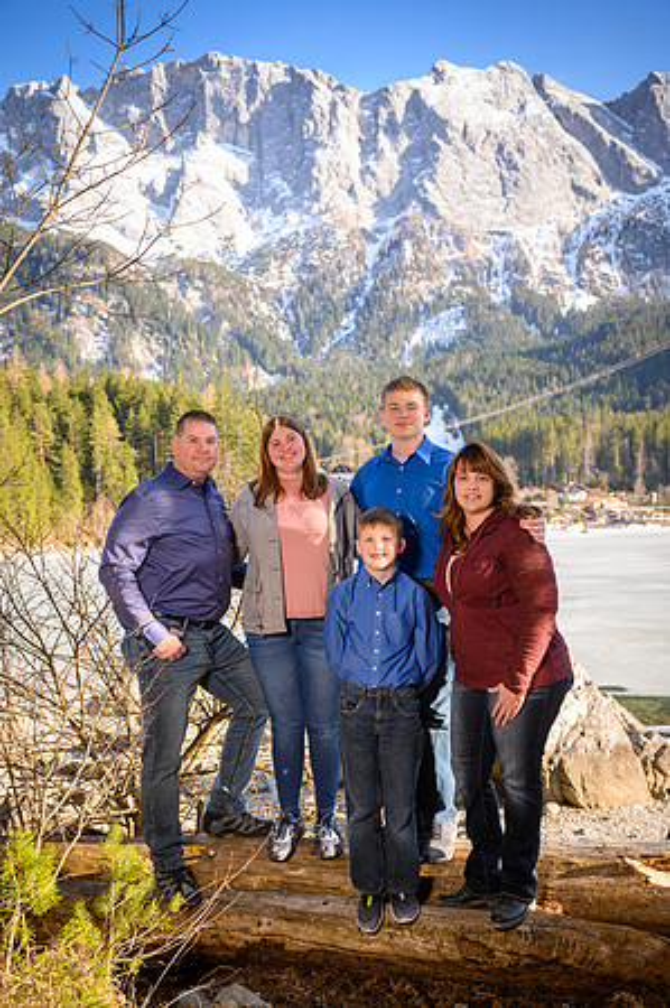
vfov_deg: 53.2
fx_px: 1007
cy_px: 504
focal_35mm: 36
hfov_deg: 36.8
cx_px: 335
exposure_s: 1/160
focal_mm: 36
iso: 125
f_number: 4.5
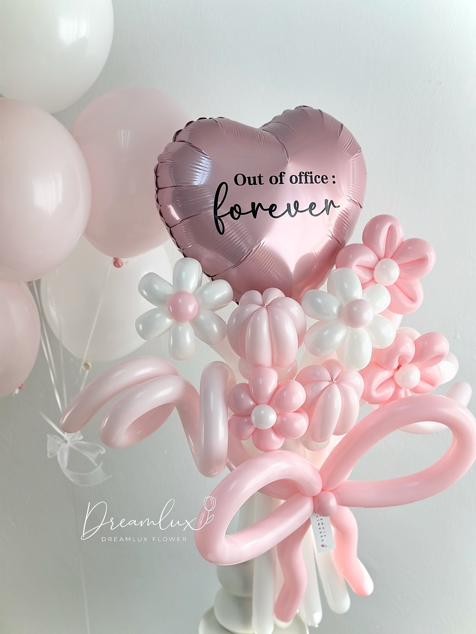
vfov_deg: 39.7
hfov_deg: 30.3
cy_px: 317
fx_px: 880
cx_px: 238
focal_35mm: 48
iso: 80
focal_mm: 6.86
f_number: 1.78
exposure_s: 1/475
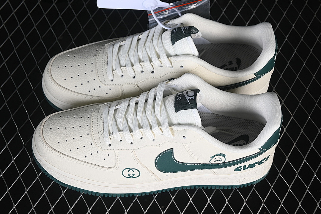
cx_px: 160
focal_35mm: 75
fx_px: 669
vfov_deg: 18.2
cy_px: 107
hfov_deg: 27.0
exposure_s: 1/80
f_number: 7.1
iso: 160
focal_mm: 50
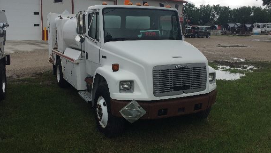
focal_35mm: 35
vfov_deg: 33.6
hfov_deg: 56.6
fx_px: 251
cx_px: 140
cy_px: 65
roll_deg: -1.9
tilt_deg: -8.0
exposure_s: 1/1068
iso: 32
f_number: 2.2
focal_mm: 4.15
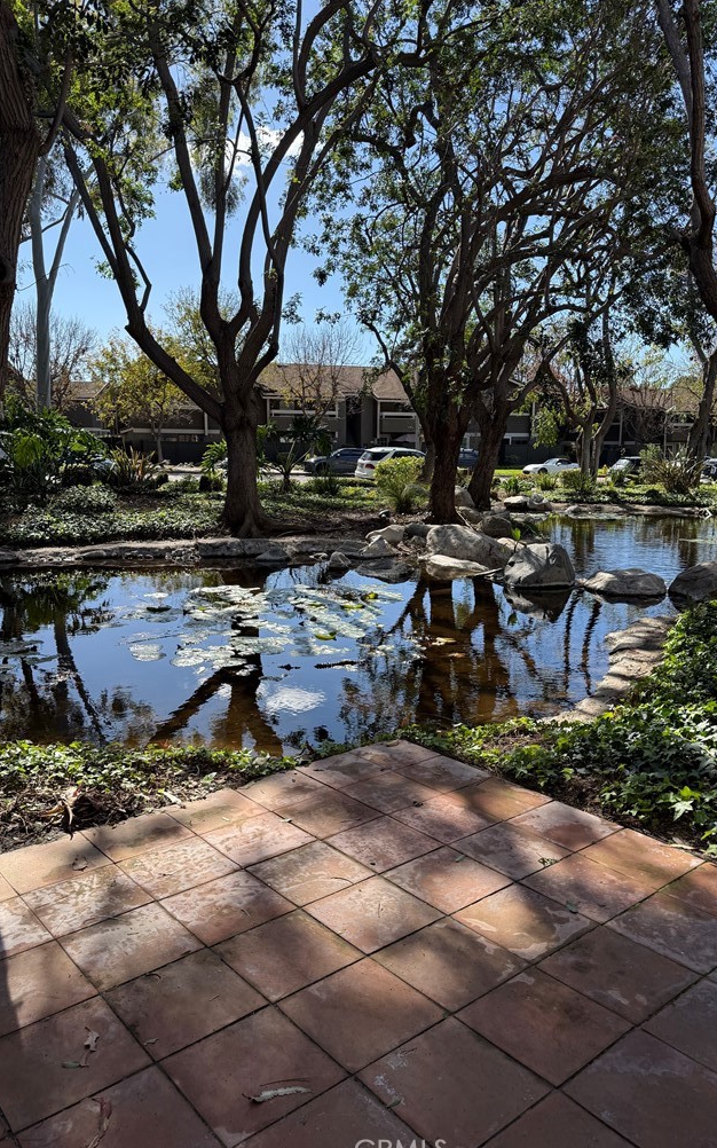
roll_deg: -1.4
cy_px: 580
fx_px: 813
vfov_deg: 70.4
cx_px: 360
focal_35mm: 26
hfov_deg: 47.6
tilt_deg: -9.2
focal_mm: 6.76
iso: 100
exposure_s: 1/2525
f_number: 1.78
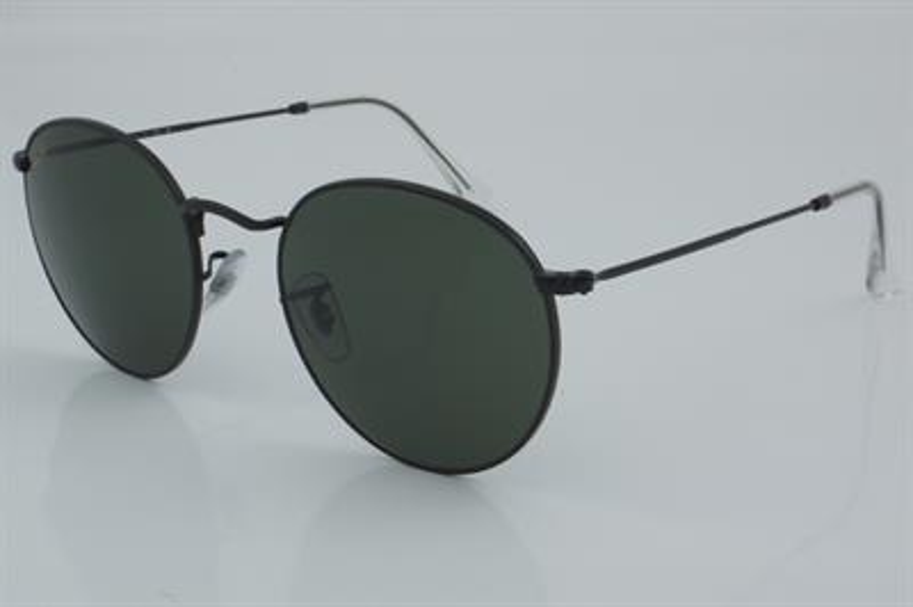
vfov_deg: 18.2
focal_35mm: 75
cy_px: 304
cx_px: 456
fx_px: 1900
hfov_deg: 27.0
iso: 100
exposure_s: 1/4
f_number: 32
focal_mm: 50
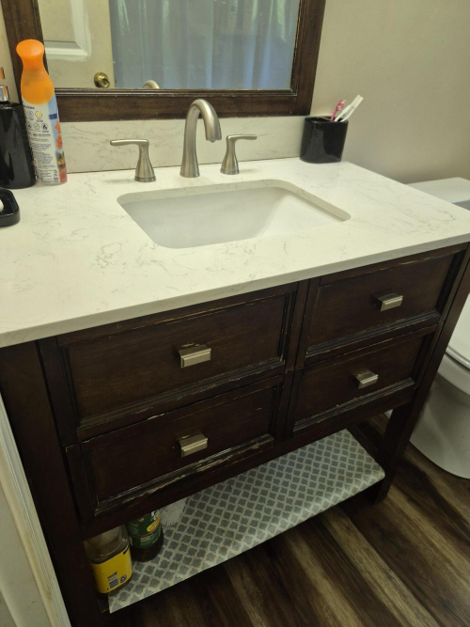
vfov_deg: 73.9
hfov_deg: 58.9
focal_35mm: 23
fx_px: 417
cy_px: 314
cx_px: 235
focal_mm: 5.4
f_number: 1.8
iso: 320
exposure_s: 1/120
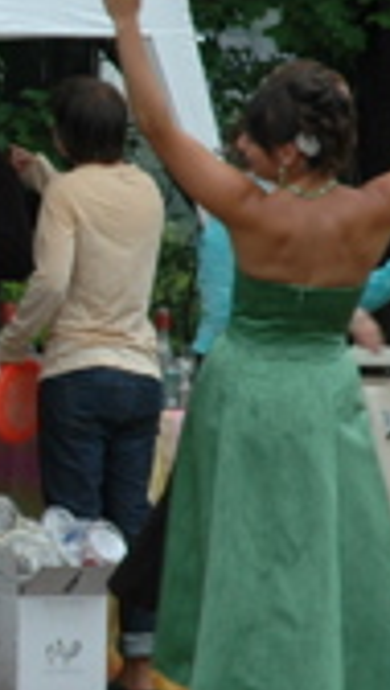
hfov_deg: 3.6
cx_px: -665
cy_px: 290
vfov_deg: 6.5
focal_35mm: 334
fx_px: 6116
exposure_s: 1/50
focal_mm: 56
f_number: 4.5
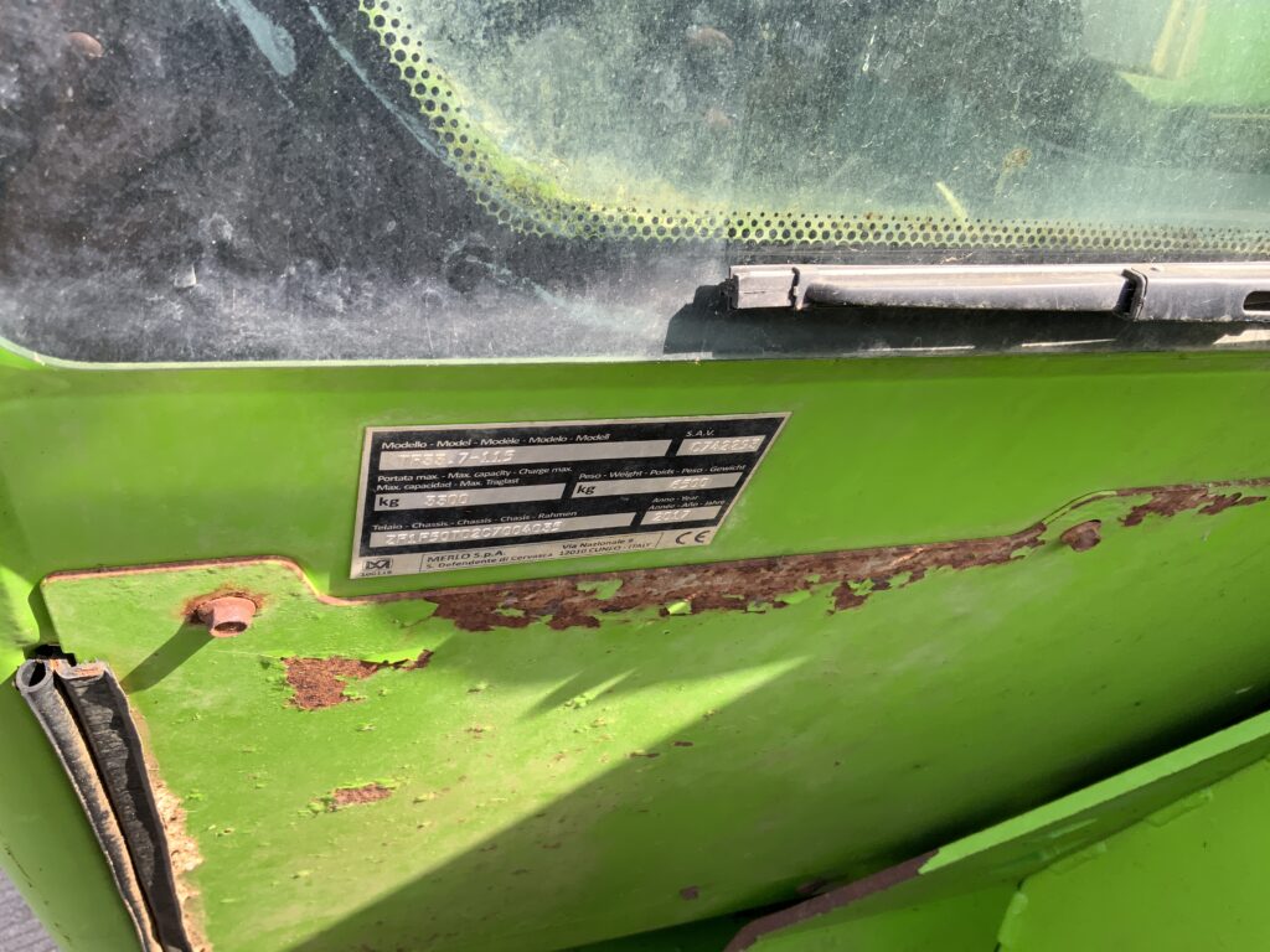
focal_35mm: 29
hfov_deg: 61.7
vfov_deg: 48.2
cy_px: 476
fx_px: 1064
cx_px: 635
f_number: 1.8
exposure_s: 1/217
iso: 16
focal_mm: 3
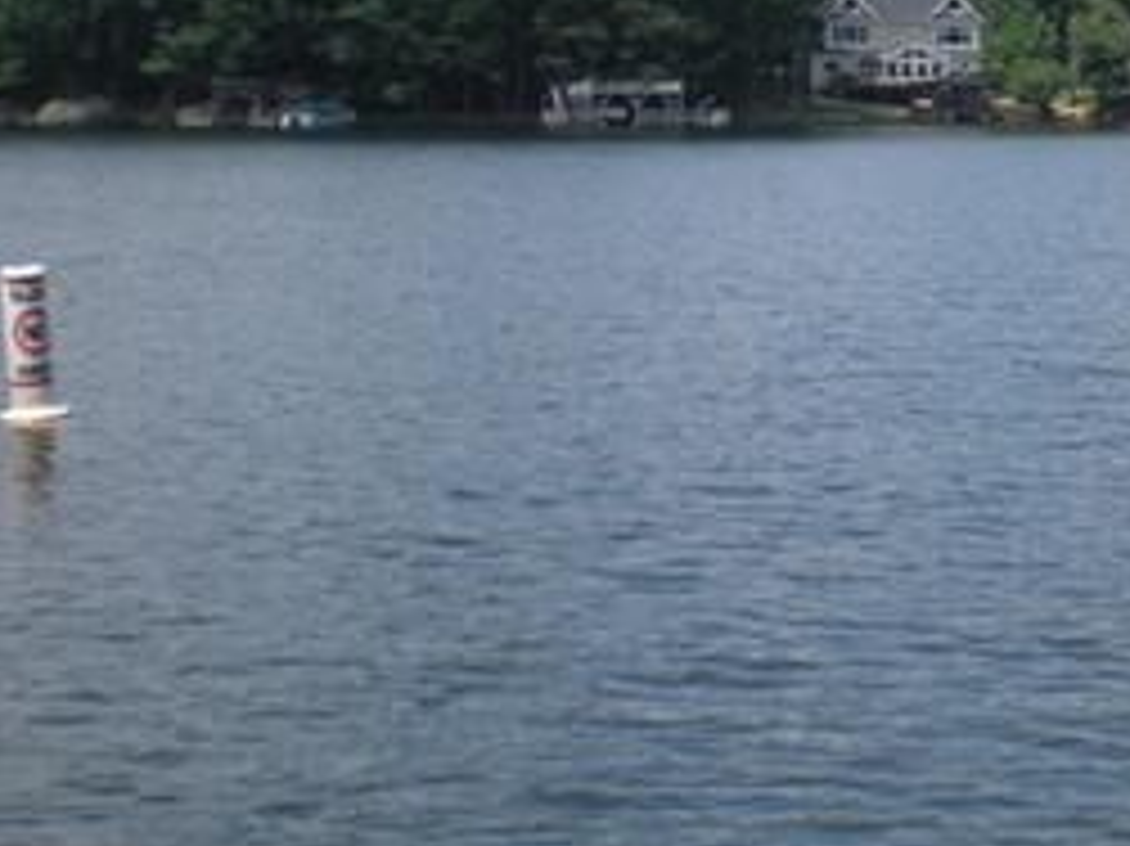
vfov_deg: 15.1
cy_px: 166
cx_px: 1076
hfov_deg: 19.8
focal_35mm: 97
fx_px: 3165
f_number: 4.6
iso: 64
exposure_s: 1/412
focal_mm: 6.3
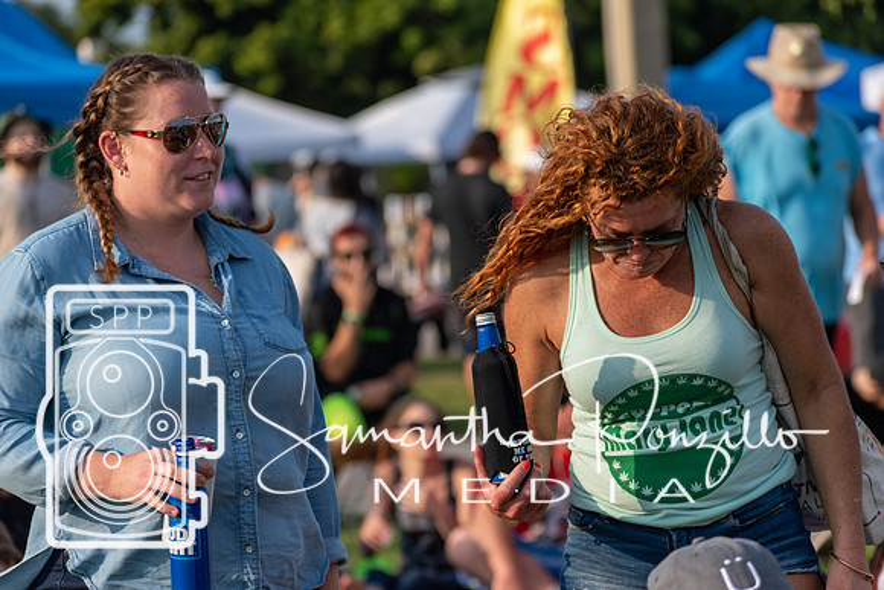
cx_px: 442
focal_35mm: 240
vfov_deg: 5.7
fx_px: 5894
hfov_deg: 8.6
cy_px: 295
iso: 400
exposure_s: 1/2000
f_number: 5.6
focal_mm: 160
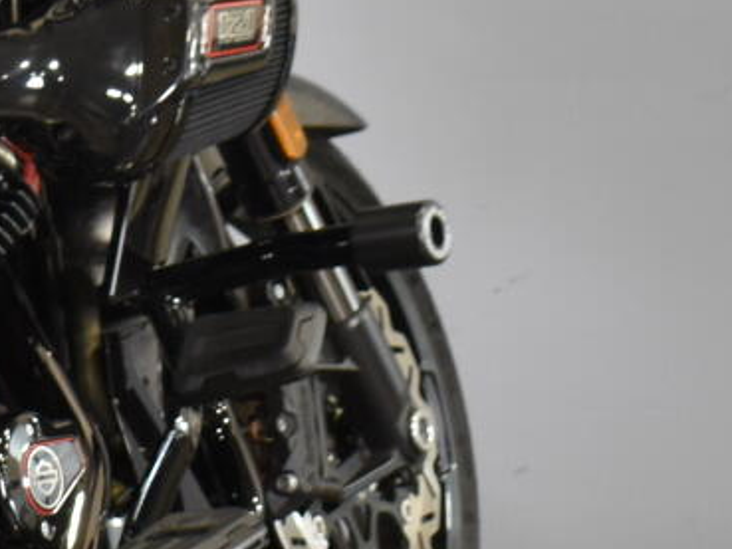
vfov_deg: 6.8
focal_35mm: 219
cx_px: -546
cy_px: 173
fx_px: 4633
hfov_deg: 8.7
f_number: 4.2
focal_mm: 28
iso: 400
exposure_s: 1/15
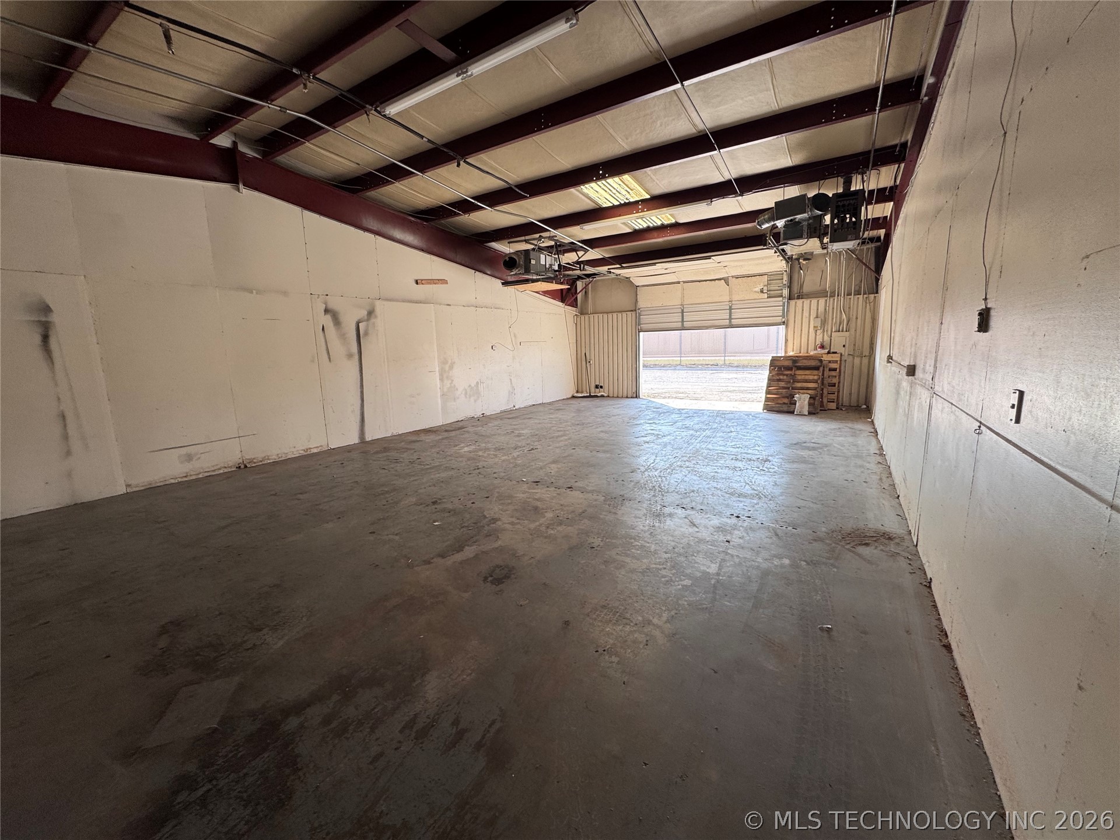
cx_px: 560
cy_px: 420
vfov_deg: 85.7
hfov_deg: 102.1
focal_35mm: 14
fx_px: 453
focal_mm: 2.22
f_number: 2.2
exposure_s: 1/129
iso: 40
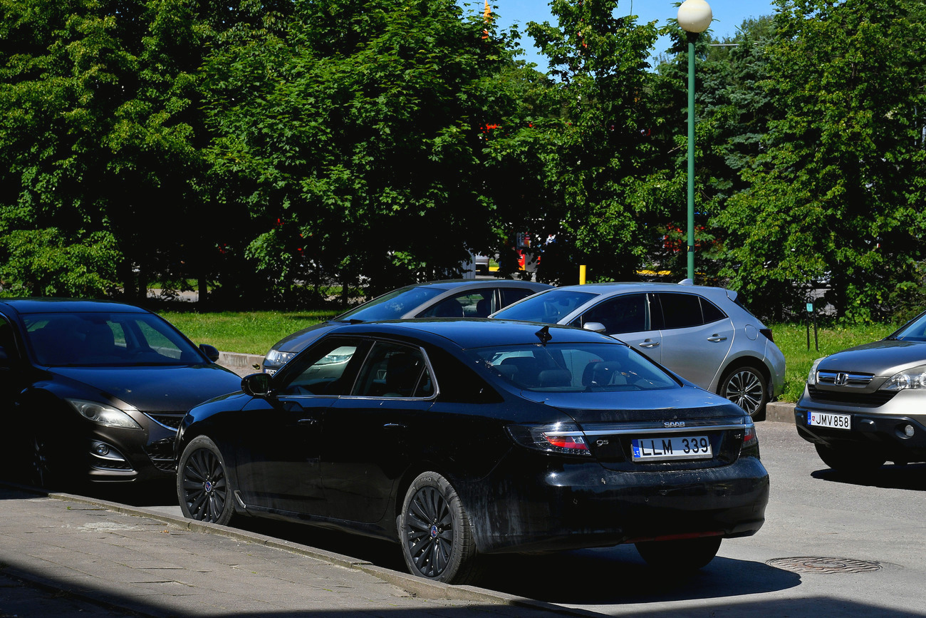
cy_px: 309
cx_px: 463
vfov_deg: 18.2
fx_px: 1929
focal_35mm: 75
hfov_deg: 27.0
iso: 200
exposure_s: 1/1250
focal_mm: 50
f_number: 6.3
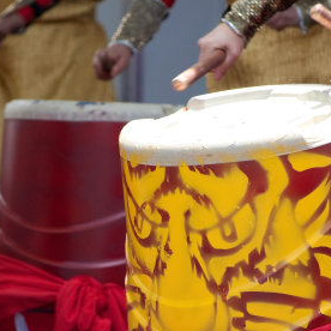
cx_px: 163
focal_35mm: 410
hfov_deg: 4.3
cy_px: 204
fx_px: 4435
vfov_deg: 4.3
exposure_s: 1/640
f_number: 6.3
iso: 400
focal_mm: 145
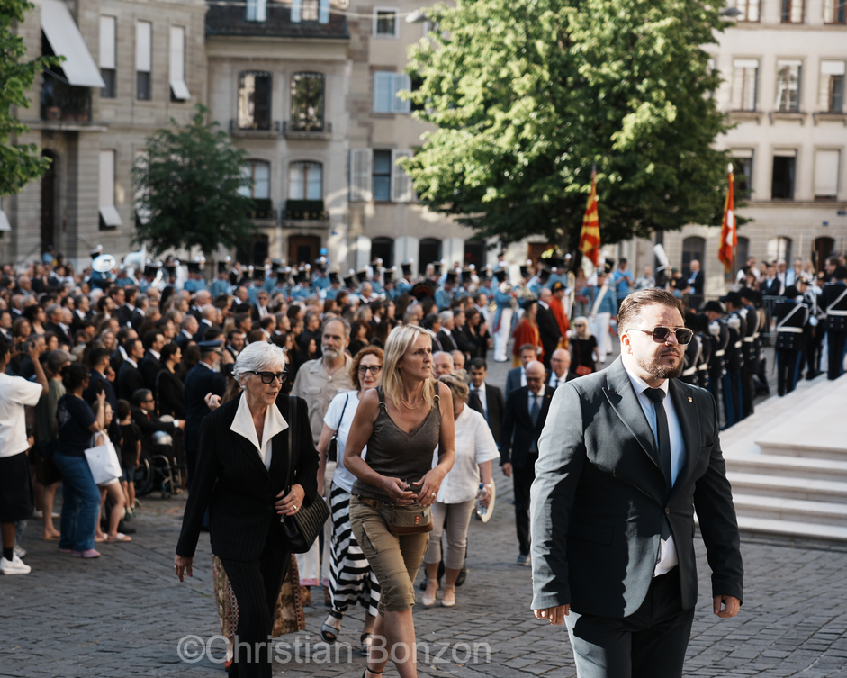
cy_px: 348
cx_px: 335
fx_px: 1680
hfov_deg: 28.2
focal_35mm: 67
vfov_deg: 22.8
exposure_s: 1/800
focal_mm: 56
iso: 320
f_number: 4
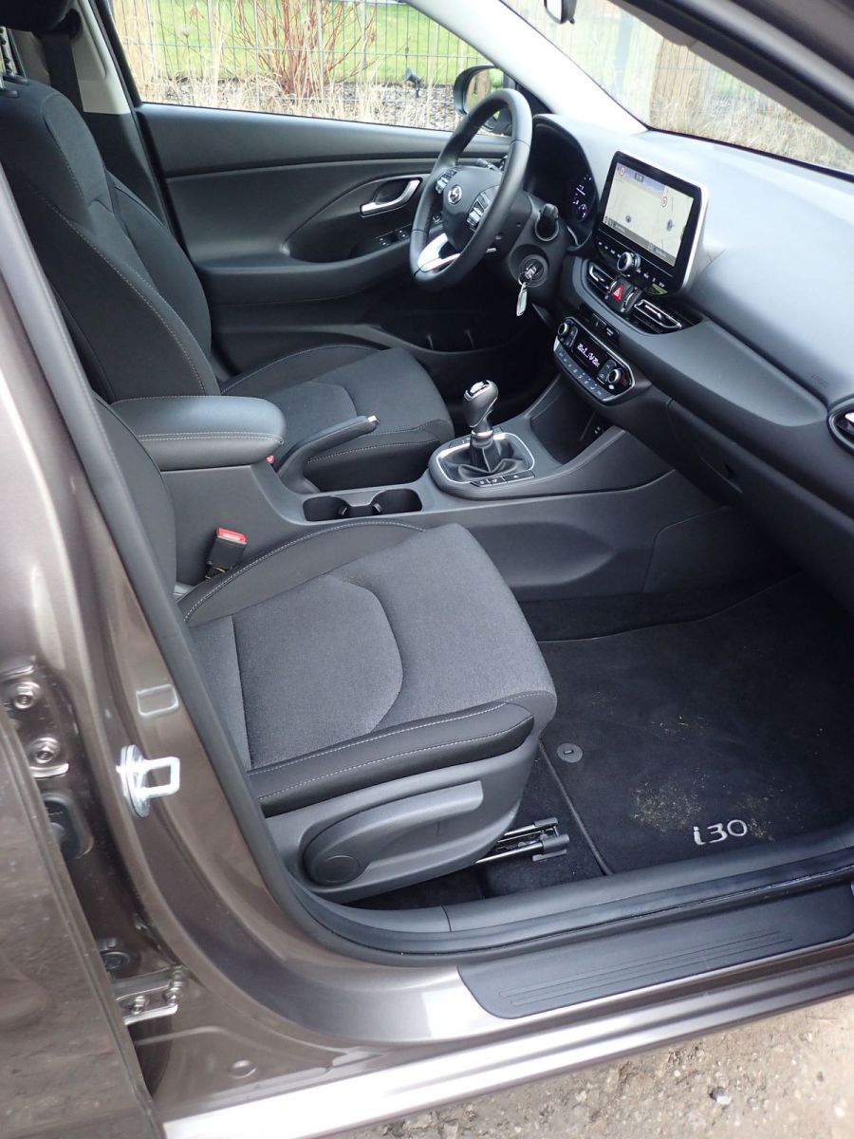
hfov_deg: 54.9
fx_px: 822
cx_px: 427
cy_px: 570
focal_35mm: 25
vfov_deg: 69.4
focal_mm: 4.5
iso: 200
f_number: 2
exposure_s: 1/60
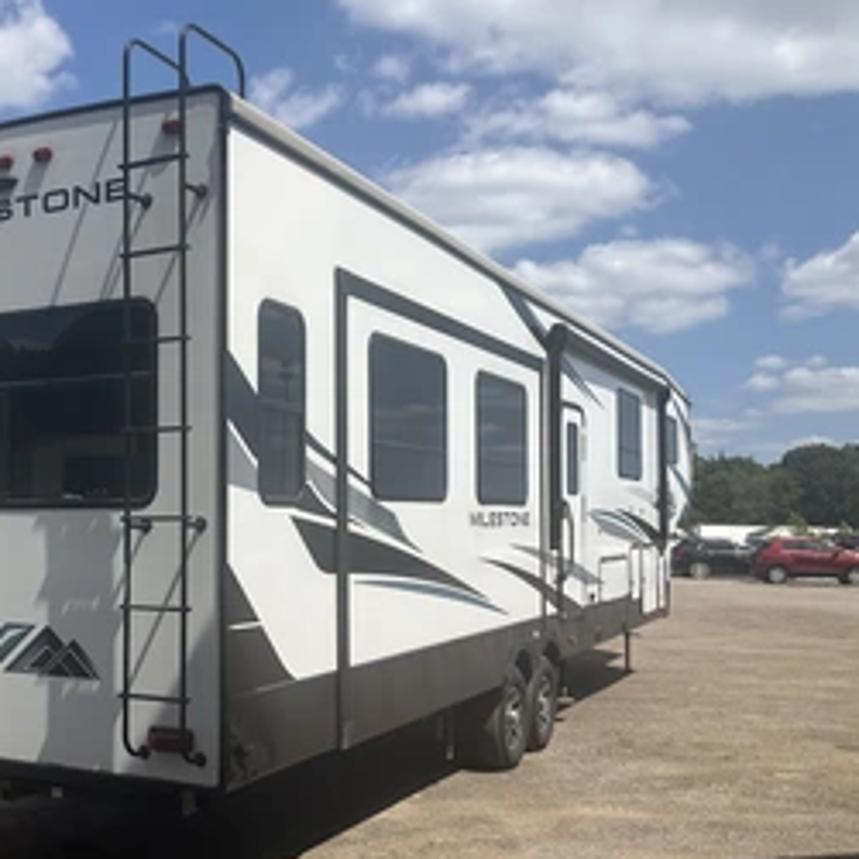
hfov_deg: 39.7
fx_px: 1151
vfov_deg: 40.8
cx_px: 203
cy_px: 502
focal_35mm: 41
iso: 25
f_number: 1.8
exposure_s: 1/2667
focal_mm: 3
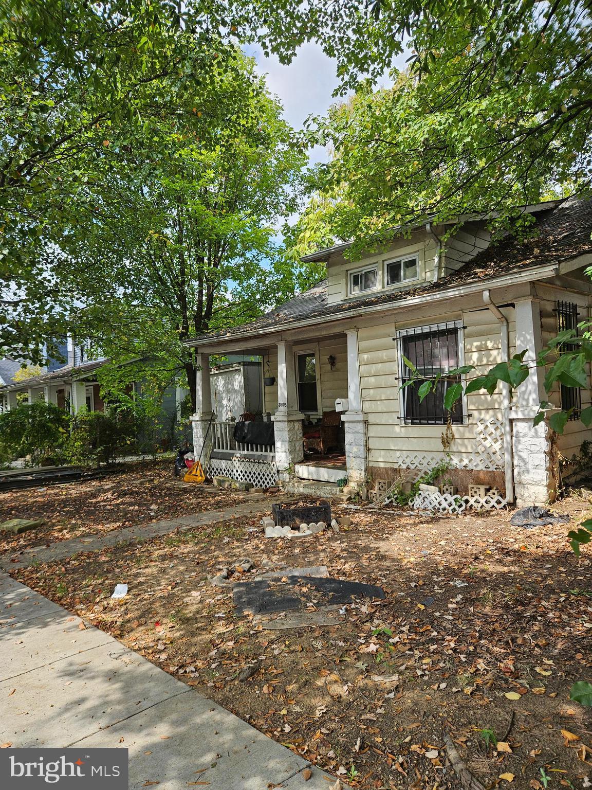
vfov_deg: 73.9
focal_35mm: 23
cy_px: 395
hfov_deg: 58.9
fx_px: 524
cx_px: 296
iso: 25
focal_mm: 5.4
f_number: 1.8
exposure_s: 1/571
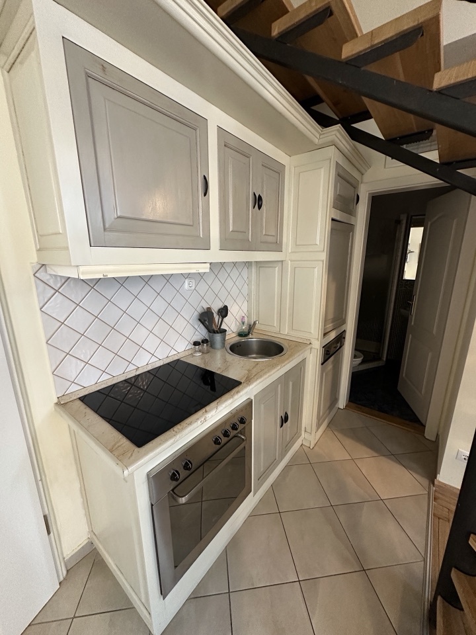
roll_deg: -0.2
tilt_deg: -13.7
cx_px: 238
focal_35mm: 14
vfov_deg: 102.1
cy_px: 318
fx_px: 257
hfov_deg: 85.7
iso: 640
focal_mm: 2.22
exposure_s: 1/50
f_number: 2.2
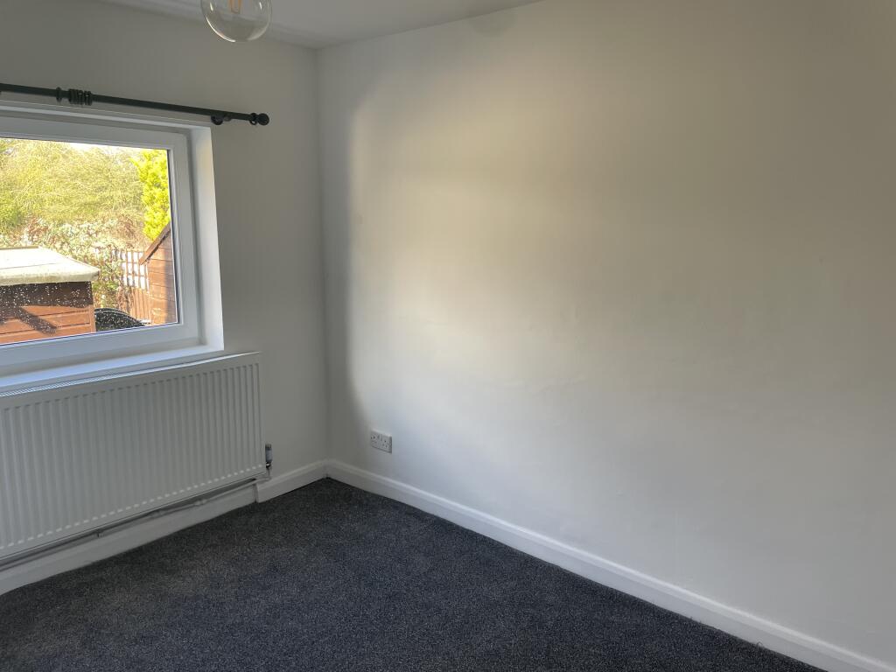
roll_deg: +0.4
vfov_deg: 53.1
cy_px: 336
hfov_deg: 67.3
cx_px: 448
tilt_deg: -10.8
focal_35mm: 26
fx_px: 673
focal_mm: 4.2
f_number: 1.6
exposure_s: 1/121
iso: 50
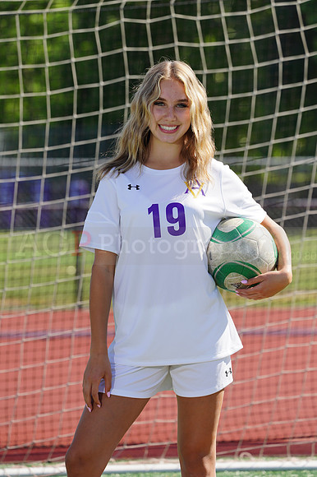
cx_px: 158
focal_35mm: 358
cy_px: 238
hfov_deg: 3.8
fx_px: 4734
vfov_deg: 5.8
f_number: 11
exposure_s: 1/250
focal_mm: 358
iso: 200
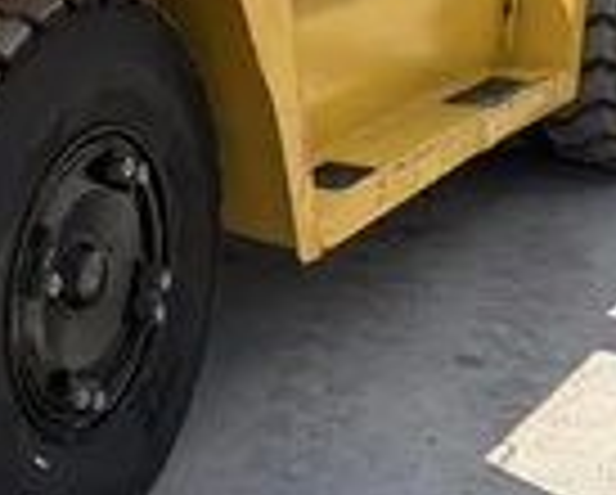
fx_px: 1351
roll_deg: +1.2
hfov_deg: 25.0
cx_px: 72
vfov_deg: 19.4
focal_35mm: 74
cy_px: -112
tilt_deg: -4.2
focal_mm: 5.96
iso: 50
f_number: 1.6
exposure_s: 1/2865
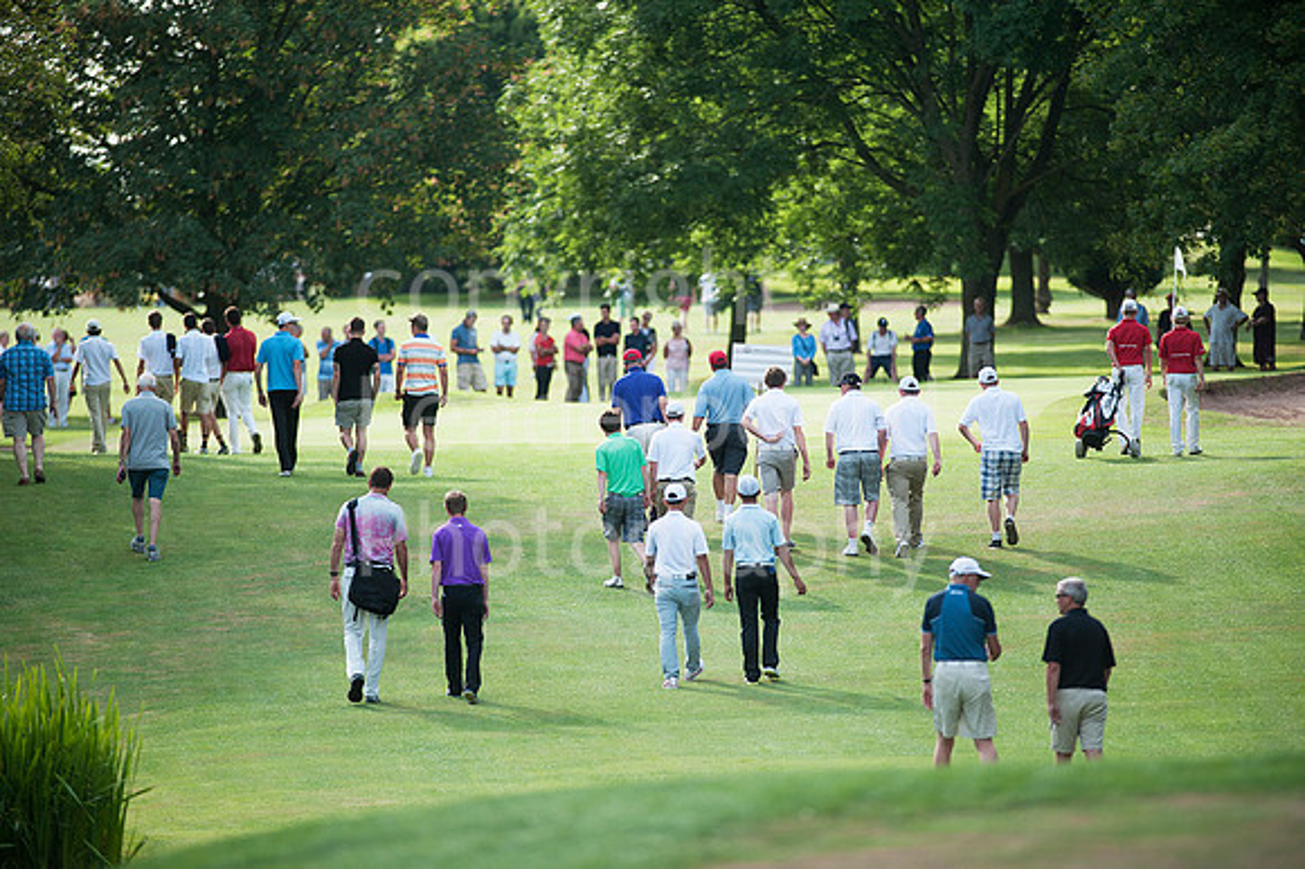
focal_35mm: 300
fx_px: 10868
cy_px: 434
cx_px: 652
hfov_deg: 6.9
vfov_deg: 4.6
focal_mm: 300
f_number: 4
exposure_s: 1/1250
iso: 400
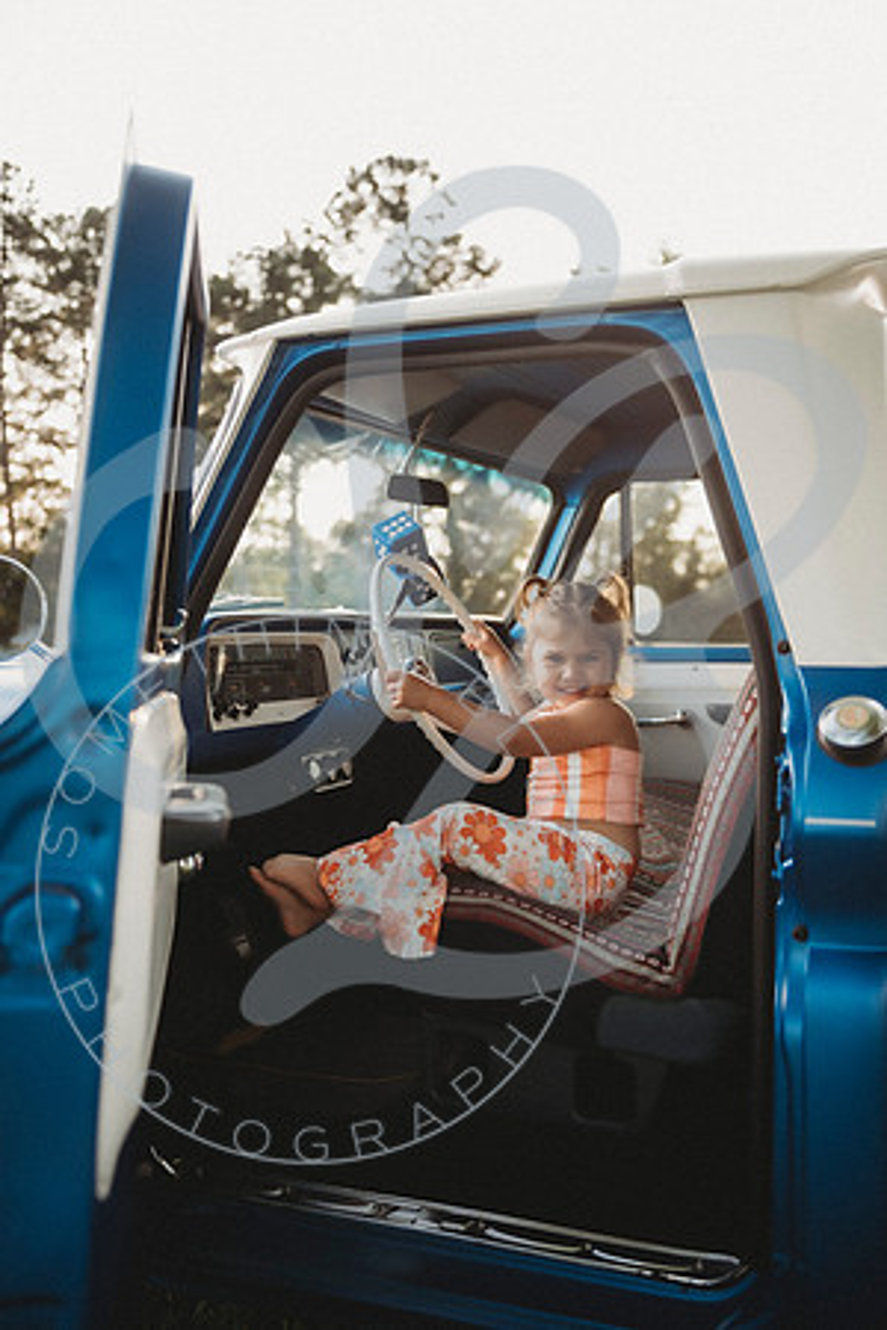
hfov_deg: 36.9
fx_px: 1330
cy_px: 665
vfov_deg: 53.1
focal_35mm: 36
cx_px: 444
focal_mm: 36
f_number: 2.8
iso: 100
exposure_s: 1/200
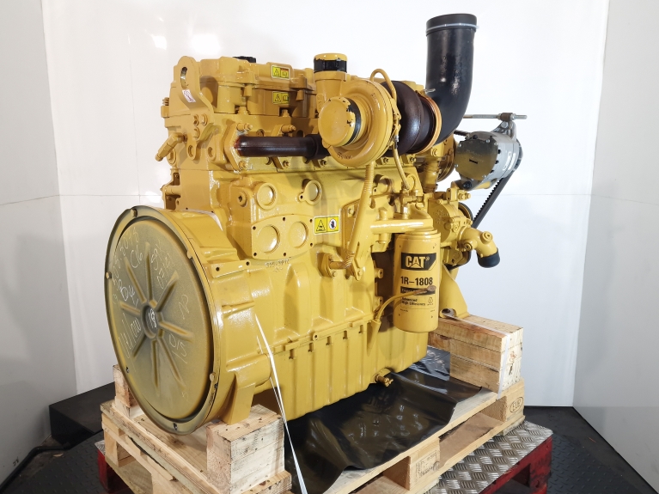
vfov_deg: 56.8
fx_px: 457
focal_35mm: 24
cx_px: 316
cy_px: 245
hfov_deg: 71.6
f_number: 1.8
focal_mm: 6.4
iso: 64
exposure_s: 1/50
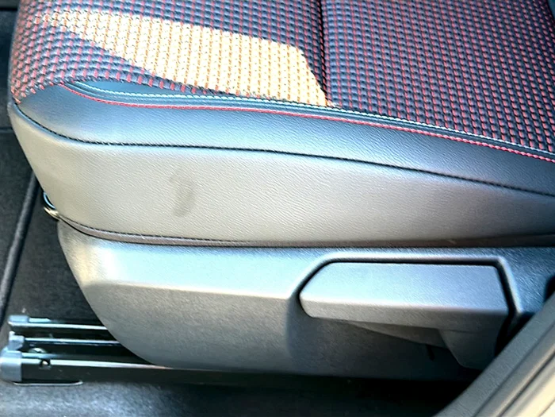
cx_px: 278
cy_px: 208
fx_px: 818
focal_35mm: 51
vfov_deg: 28.6
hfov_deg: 37.5
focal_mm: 6.86
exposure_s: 1/82
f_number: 1.78
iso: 80
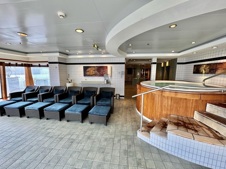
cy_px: 84
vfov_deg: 85.7
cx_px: 113
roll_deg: +0.3
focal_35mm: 14
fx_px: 91
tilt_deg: -8.8
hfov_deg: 102.1
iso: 320
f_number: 2.2
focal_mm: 2.22
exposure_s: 1/120
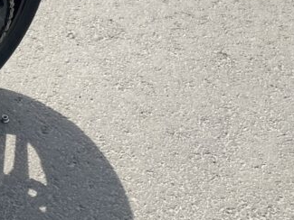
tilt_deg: -23.9
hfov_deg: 22.0
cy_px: -57
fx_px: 697
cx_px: -63
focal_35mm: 82
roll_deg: +1.4
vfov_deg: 17.1
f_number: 1.6
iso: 32
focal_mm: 4.2
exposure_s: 1/2212
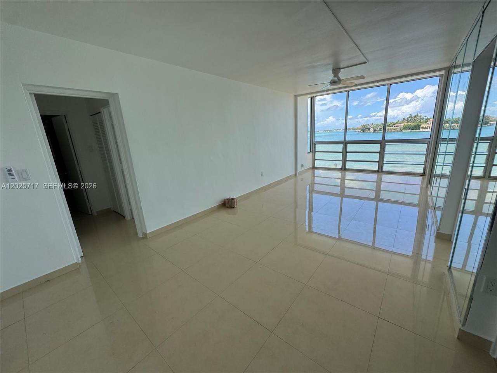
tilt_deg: -15.8
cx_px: 248
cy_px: 186
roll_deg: +4.2
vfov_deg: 85.7
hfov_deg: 102.1
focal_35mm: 14
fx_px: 201
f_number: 2.2
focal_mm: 2.22
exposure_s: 1/399
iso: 40
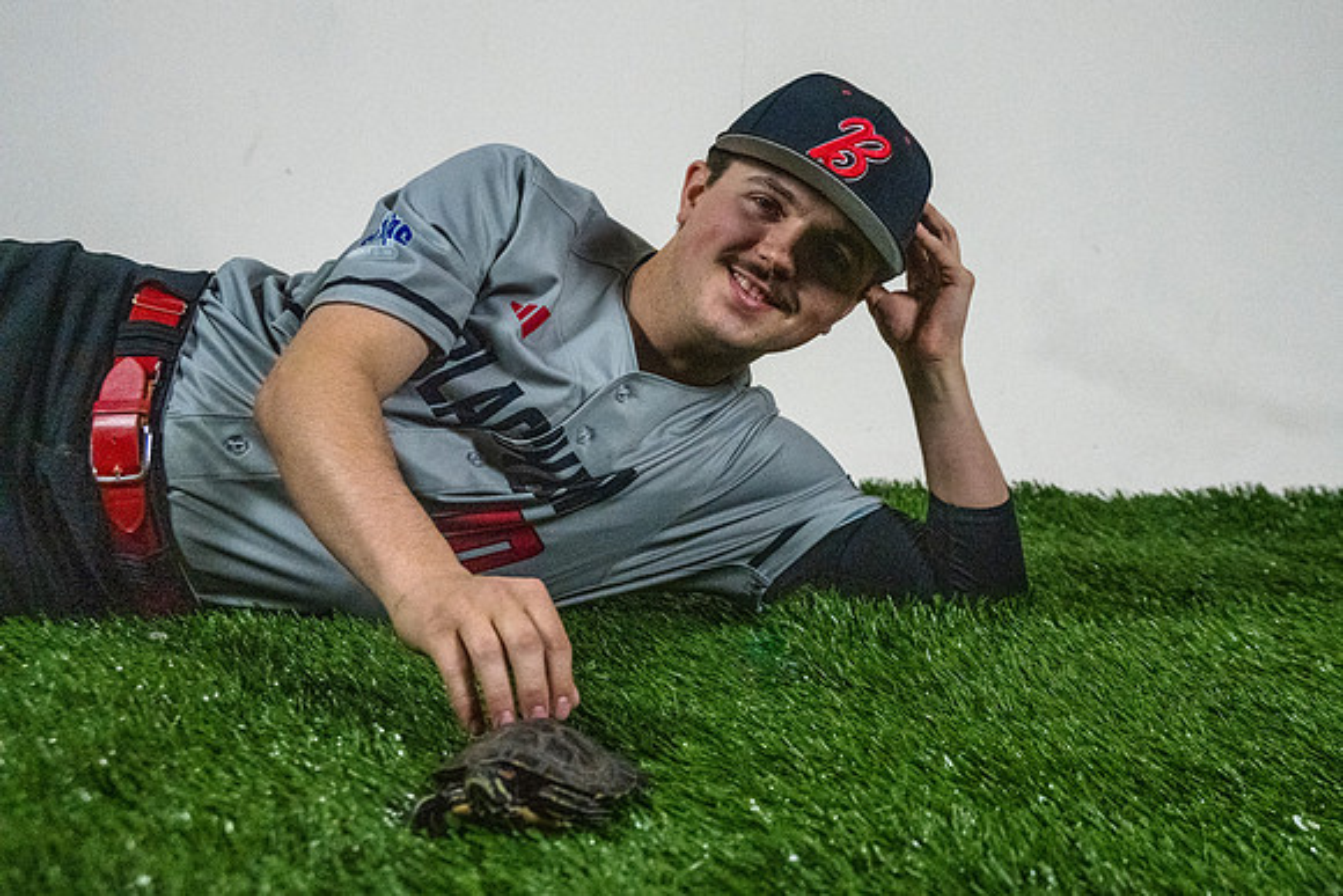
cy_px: 431
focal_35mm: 48
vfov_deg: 28.3
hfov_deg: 41.2
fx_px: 1776
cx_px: 819
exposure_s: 1/400
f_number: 5
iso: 6400
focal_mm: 39
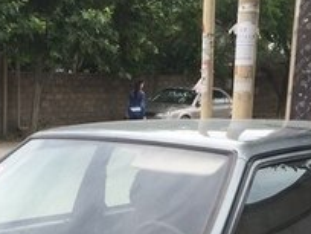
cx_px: 72
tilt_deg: -16.0
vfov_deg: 14.9
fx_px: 845
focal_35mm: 94
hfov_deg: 20.7
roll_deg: -1.8
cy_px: 323
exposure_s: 1/746
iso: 32
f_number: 2.2
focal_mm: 4.15
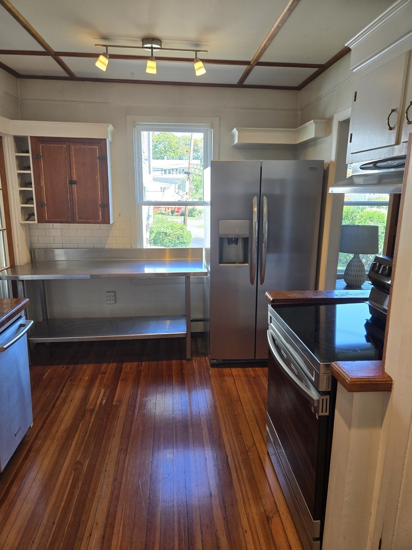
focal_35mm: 23
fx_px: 365
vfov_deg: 73.9
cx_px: 206
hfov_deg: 58.9
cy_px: 275
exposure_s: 1/120
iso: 100
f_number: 1.8
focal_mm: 5.4
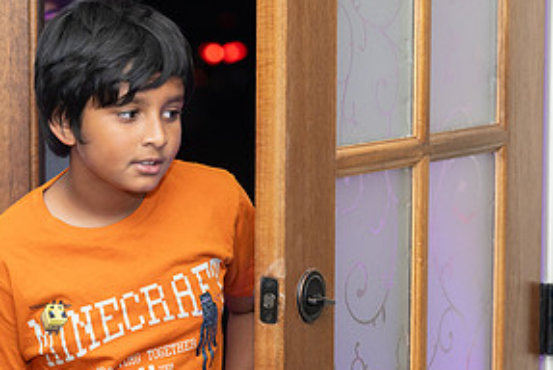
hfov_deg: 12.9
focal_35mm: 158
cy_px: 257
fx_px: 2429
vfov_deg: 8.7
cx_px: 137
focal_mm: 76
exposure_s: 1/200
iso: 500
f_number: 2.8
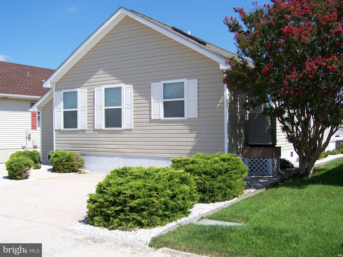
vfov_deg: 37.7
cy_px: 128
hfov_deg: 49.0
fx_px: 377
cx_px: 172
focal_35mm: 38
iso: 80
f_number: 4
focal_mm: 6.3
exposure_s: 1/1000
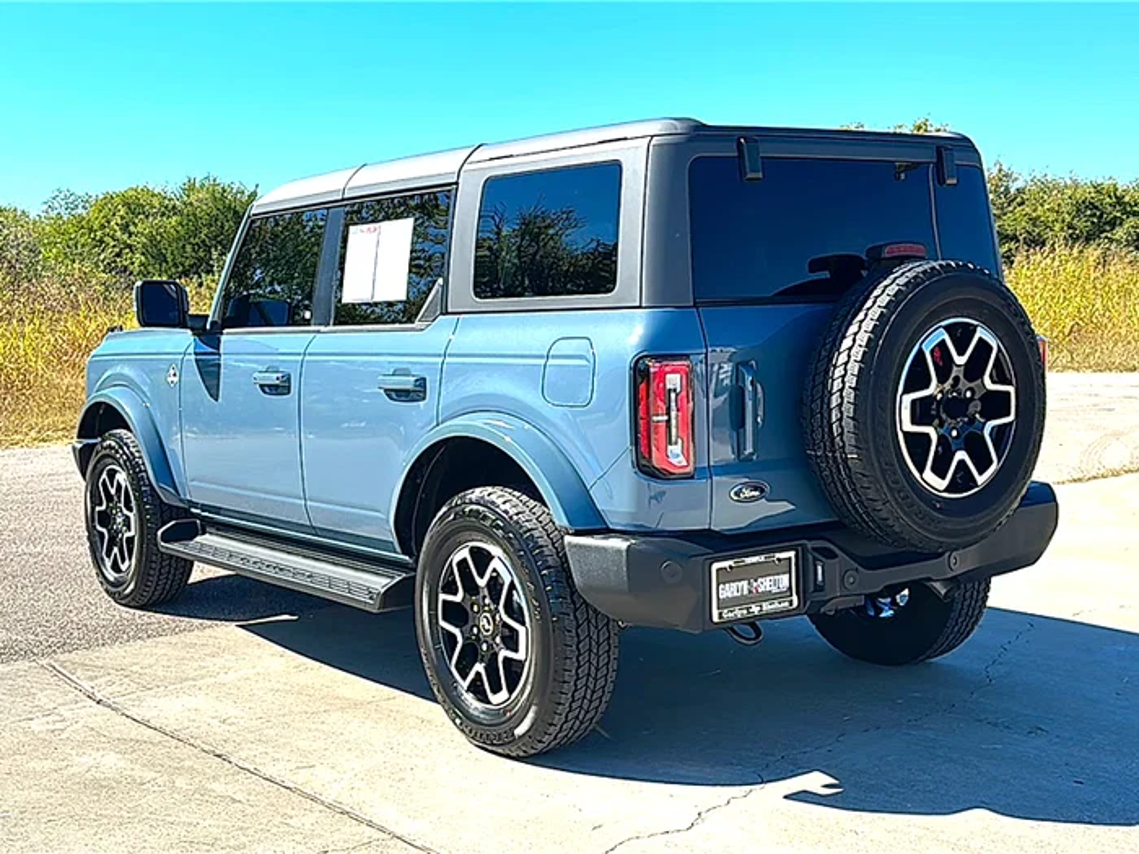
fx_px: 1250
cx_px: 570
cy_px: 427
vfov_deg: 37.7
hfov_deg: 49.0
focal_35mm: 38
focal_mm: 6.86
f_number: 1.78
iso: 80
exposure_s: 1/3268
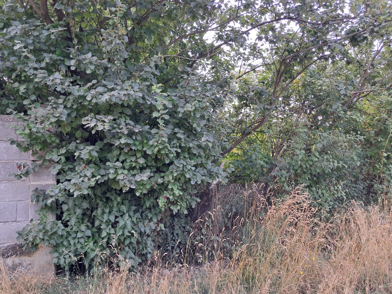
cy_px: 147
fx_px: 306
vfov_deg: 51.4
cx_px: 196
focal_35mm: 27
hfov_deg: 65.3
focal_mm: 4
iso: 50
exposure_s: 1/50
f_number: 1.8
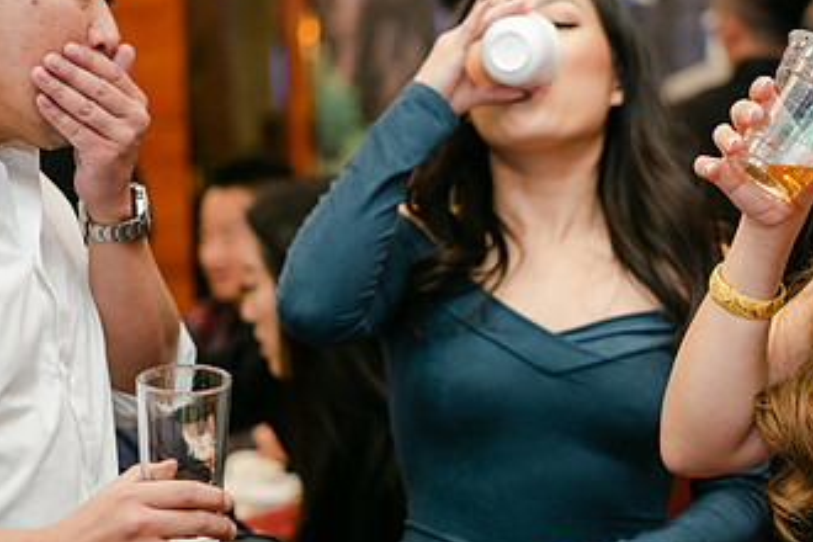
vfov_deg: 15.5
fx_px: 1987
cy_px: 287
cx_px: 616
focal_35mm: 88
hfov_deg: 22.9
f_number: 1.4
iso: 200
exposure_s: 1/125
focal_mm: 33
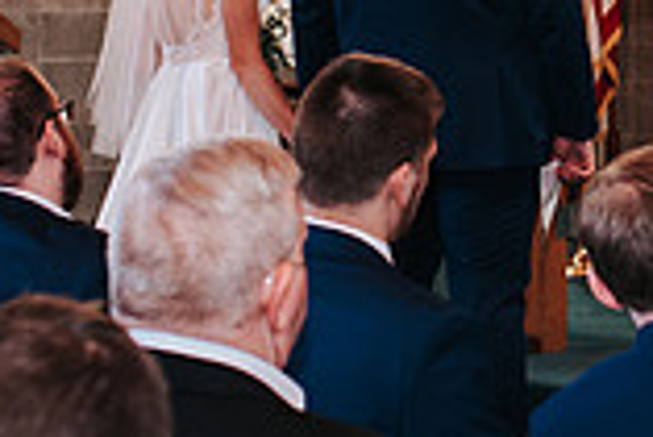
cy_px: -122
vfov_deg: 8.2
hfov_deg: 12.2
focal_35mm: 166
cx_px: 635
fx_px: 3014
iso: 800
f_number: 3.2
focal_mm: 35
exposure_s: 1/125
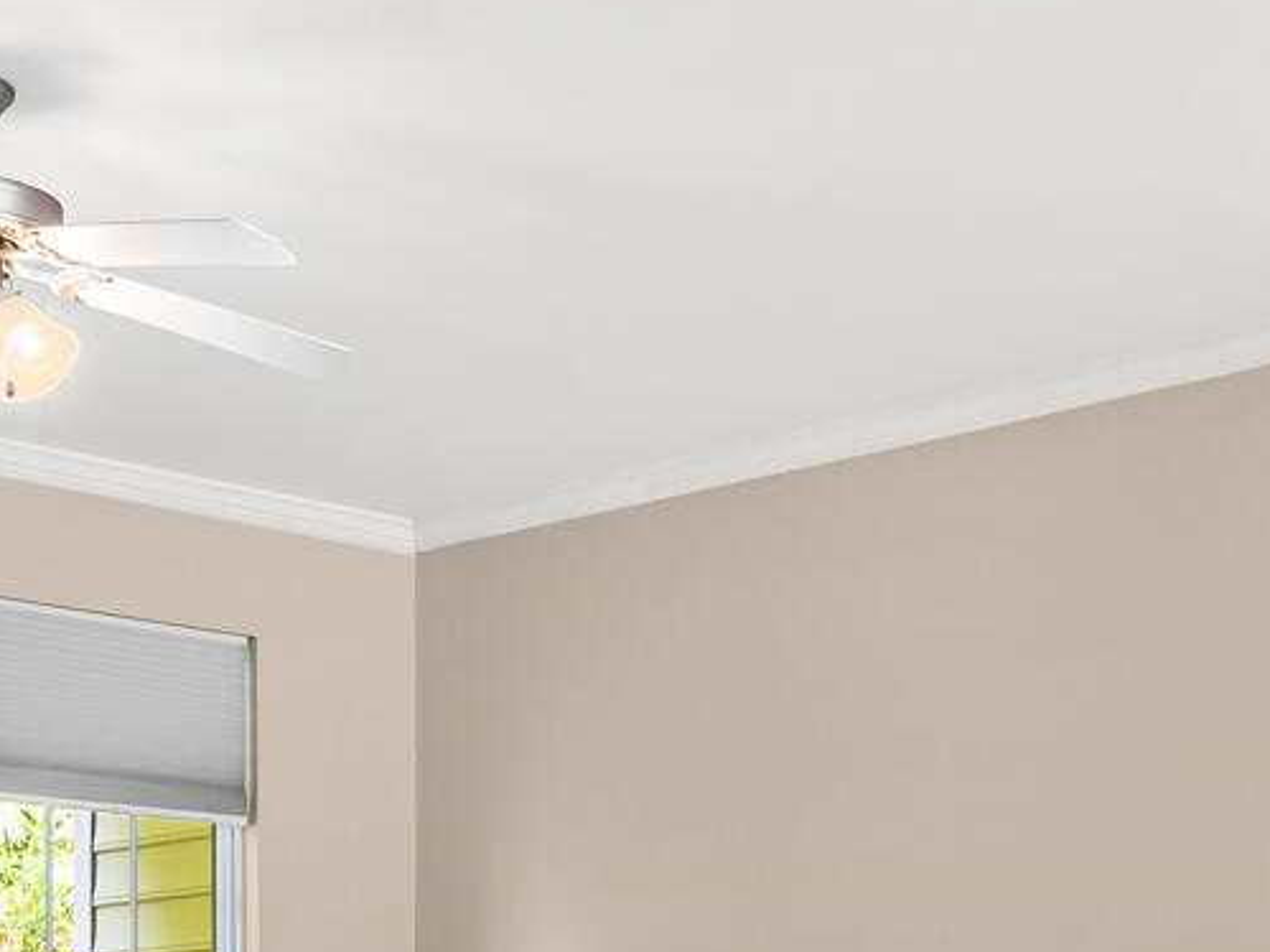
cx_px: 980
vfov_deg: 18.2
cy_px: 1147
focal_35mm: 77
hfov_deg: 25.0
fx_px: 2824
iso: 800
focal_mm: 16
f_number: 8
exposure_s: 1/3
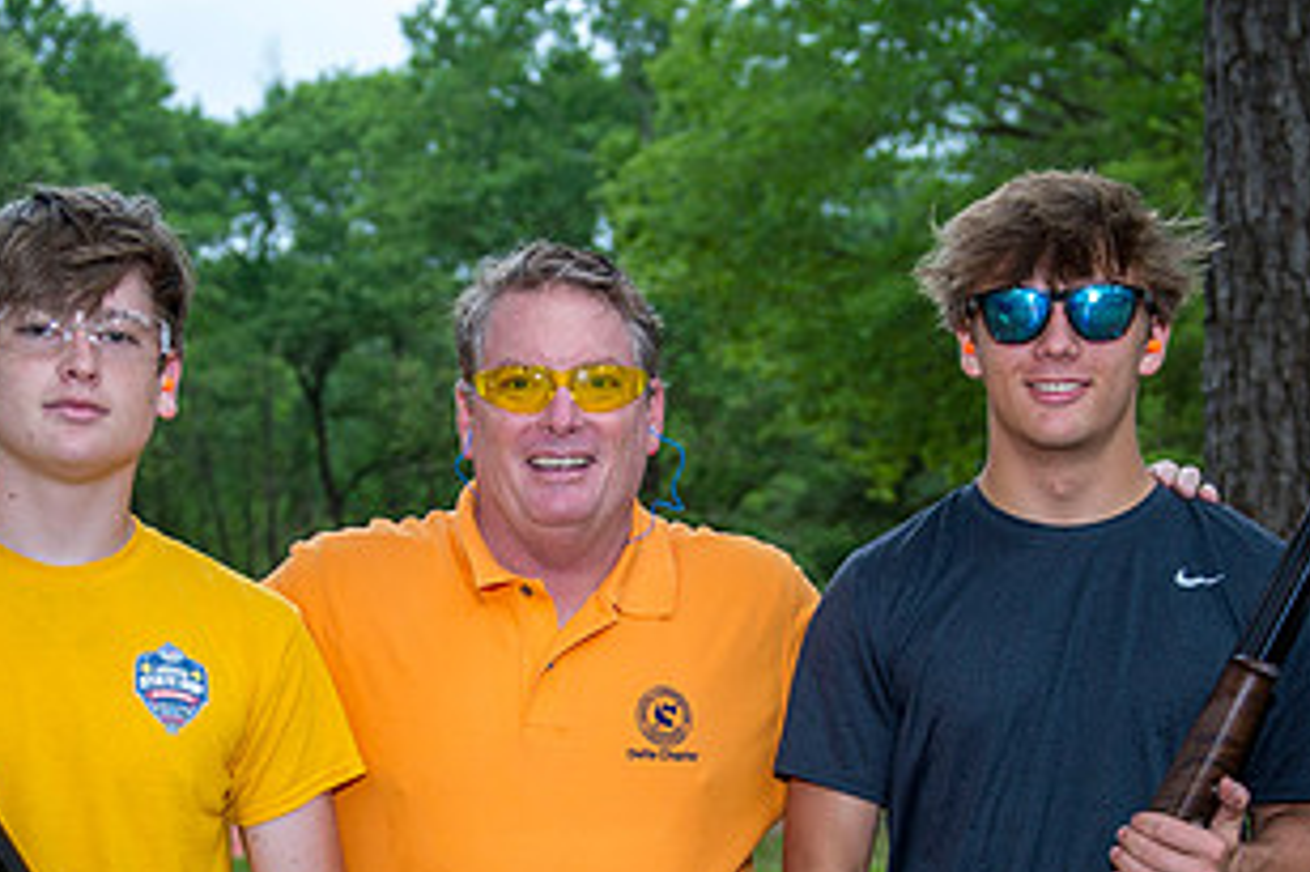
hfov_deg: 30.5
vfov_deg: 20.2
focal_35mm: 66
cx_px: 629
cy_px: 800
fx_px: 2400
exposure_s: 1/80
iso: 640
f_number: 3.2
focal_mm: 35
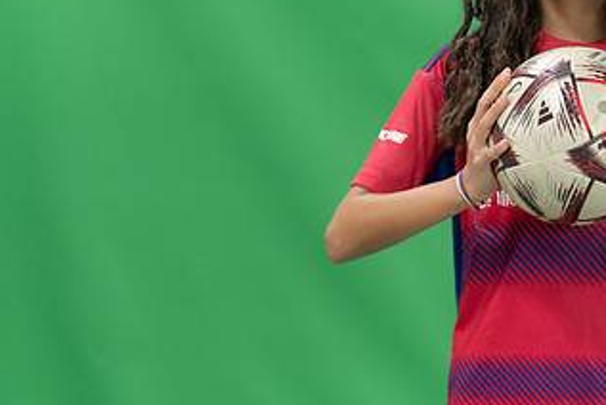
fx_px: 4886
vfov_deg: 4.7
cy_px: 102
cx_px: 551
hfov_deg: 7.1
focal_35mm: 290
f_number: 2.8
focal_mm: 151
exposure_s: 1/250
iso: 1000
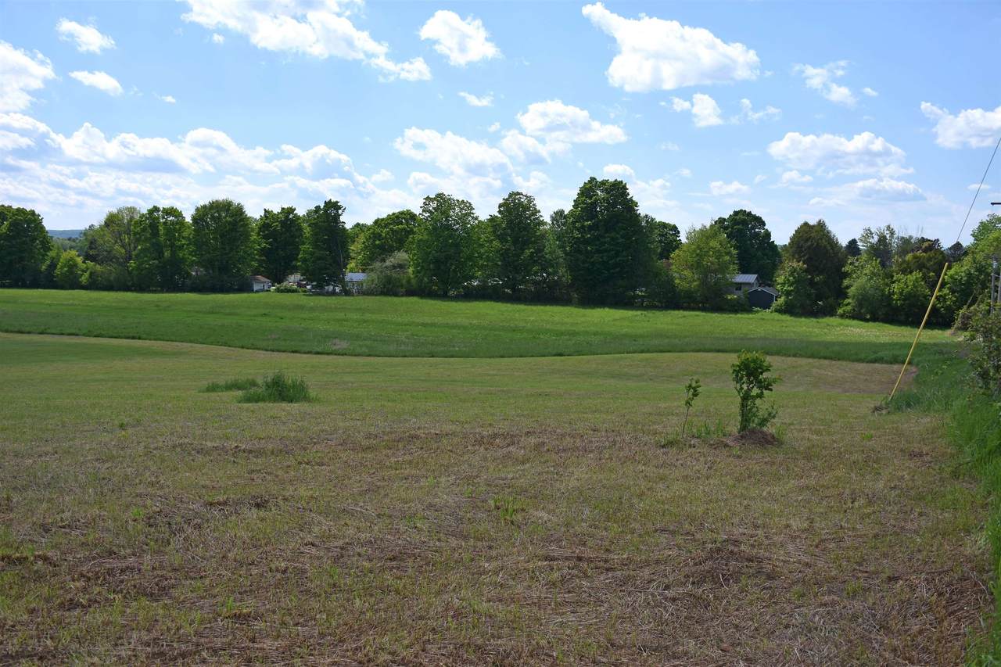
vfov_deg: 40.0
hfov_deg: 57.2
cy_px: 334
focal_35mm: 33
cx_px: 500
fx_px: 917
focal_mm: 22
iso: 100
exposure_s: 1/250
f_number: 5.6
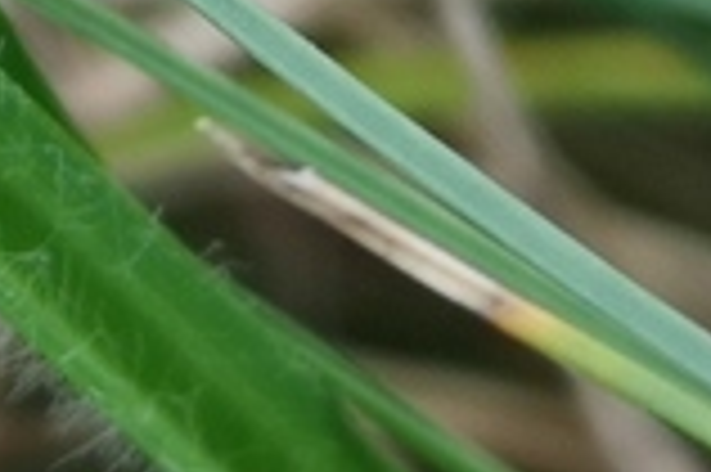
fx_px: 6333
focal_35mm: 321
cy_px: -459
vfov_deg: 4.2
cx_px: -385
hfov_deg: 6.3
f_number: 1.8
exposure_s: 1/240
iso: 50
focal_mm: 5.58
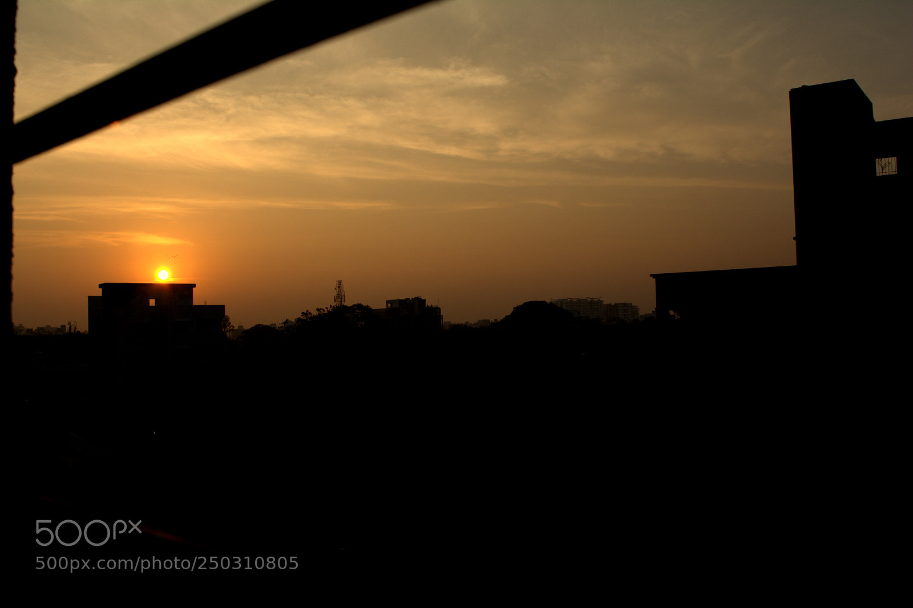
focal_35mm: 33
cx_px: 456
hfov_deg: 57.2
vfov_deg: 40.0
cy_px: 304
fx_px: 837
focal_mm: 22
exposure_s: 1/400
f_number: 10
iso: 400
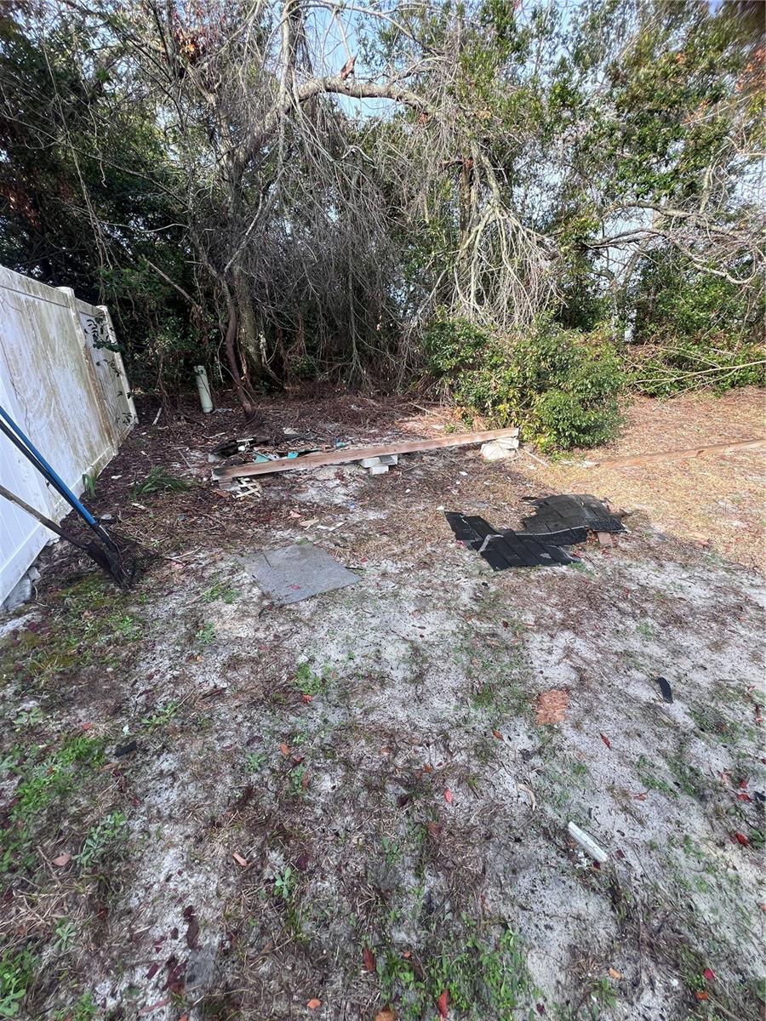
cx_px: 383
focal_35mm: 13
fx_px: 384
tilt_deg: -19.9
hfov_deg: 89.9
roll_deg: +3.0
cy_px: 510
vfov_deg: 106.2
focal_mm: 1.57
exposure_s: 1/244
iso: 32
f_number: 1.8
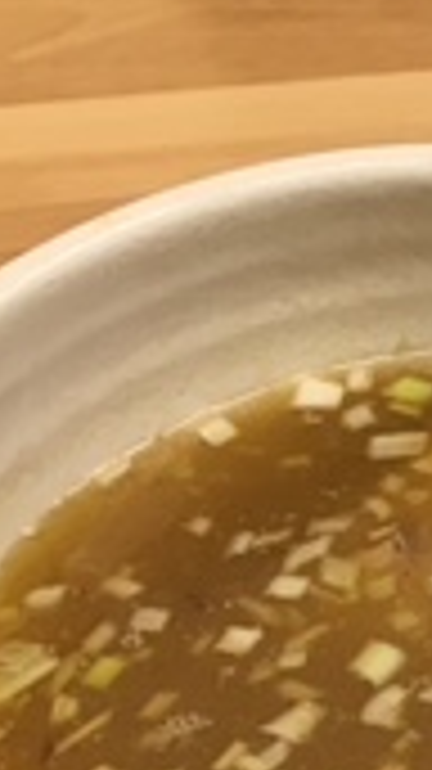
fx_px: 2407
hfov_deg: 8.5
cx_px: 1314
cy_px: 793
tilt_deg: -49.2
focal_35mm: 118
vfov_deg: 17.7
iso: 64
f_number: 2.2
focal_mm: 4.15
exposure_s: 1/30
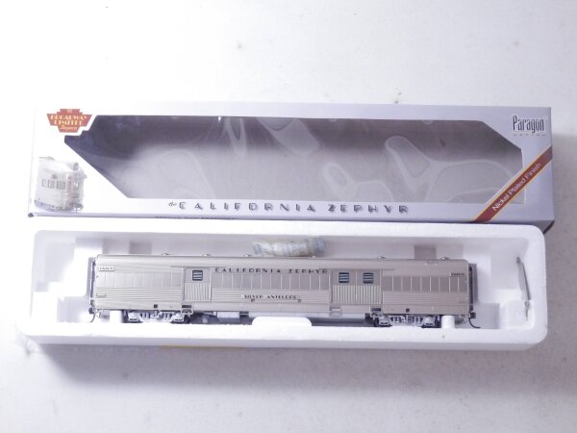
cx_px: 288
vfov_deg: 22.3
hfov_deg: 29.4
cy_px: 216
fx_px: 1100
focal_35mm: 66
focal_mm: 11.9
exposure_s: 1/160
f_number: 4.4
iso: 640
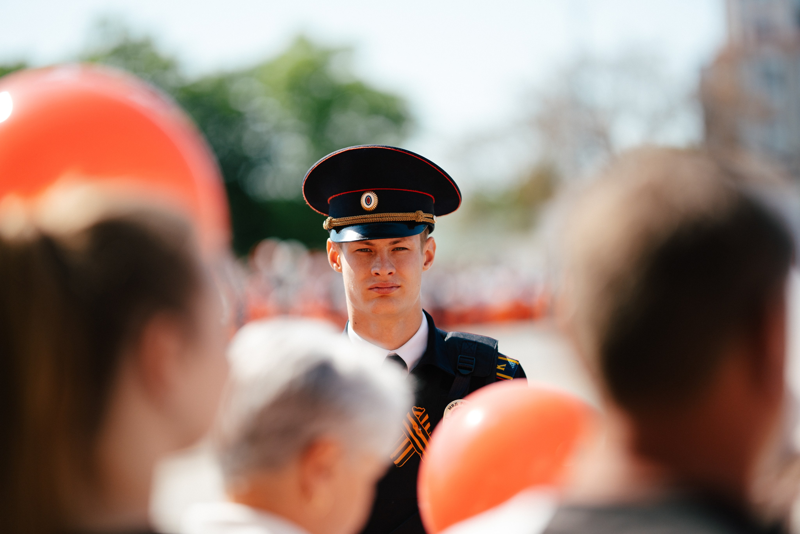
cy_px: 267
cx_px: 400
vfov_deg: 13.0
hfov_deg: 19.5
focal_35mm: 105
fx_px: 2333
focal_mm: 105
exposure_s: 1/8000
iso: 320
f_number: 1.4
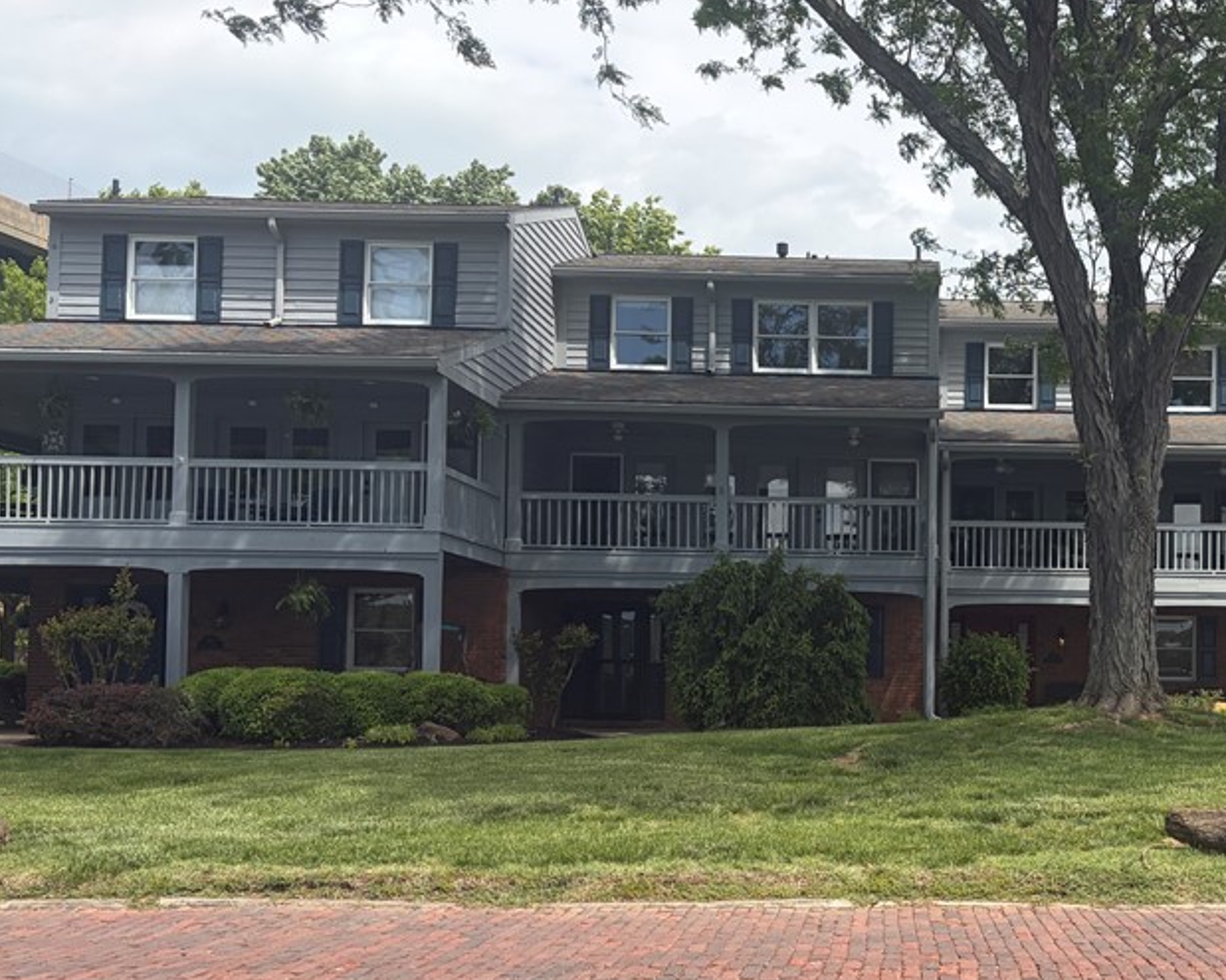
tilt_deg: +2.6
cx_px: 971
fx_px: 1524
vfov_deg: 35.5
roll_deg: -0.2
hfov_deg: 42.0
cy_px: 598
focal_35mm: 42
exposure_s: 1/2985
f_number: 1.6
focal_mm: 5.96
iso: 50
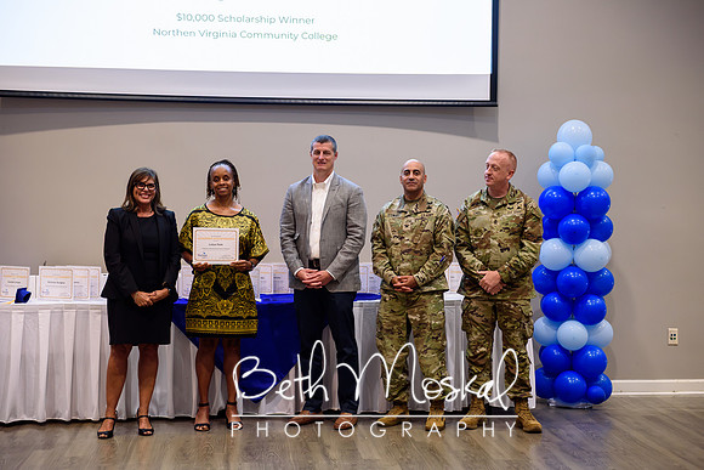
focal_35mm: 70
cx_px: 352
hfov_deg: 28.8
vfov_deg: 19.5
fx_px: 1369
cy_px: 235
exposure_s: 1/160
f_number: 2.8
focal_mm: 70
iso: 1000
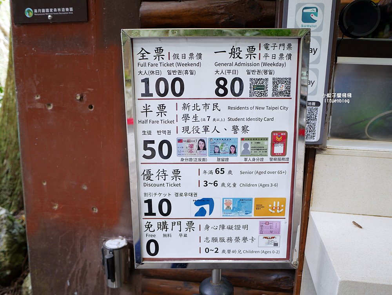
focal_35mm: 28
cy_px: 148
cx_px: 196
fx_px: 317
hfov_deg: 63.4
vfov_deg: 49.8
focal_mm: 14
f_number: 2.5
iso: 200
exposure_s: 1/60
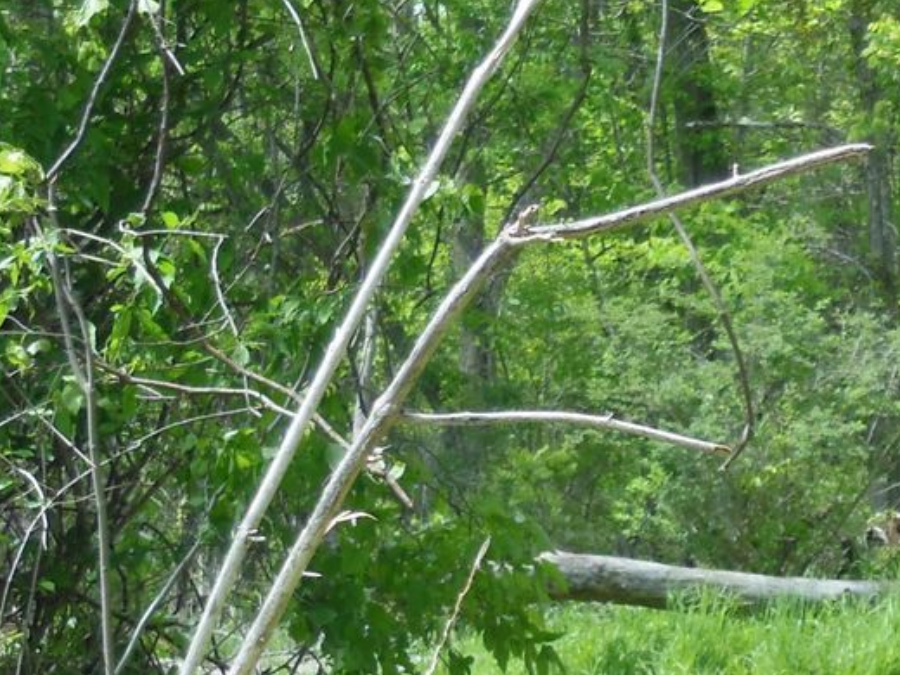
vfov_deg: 8.6
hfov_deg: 11.1
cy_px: 603
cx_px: 1281
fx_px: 4498
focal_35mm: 173
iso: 160
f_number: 5
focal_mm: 10.7
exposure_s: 1/250
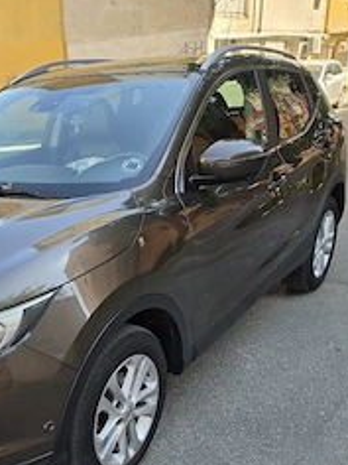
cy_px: 372
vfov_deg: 45.4
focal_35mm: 39
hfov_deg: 35.6
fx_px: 523
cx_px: 69
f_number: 1.4
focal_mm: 6.5
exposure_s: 1/185
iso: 10
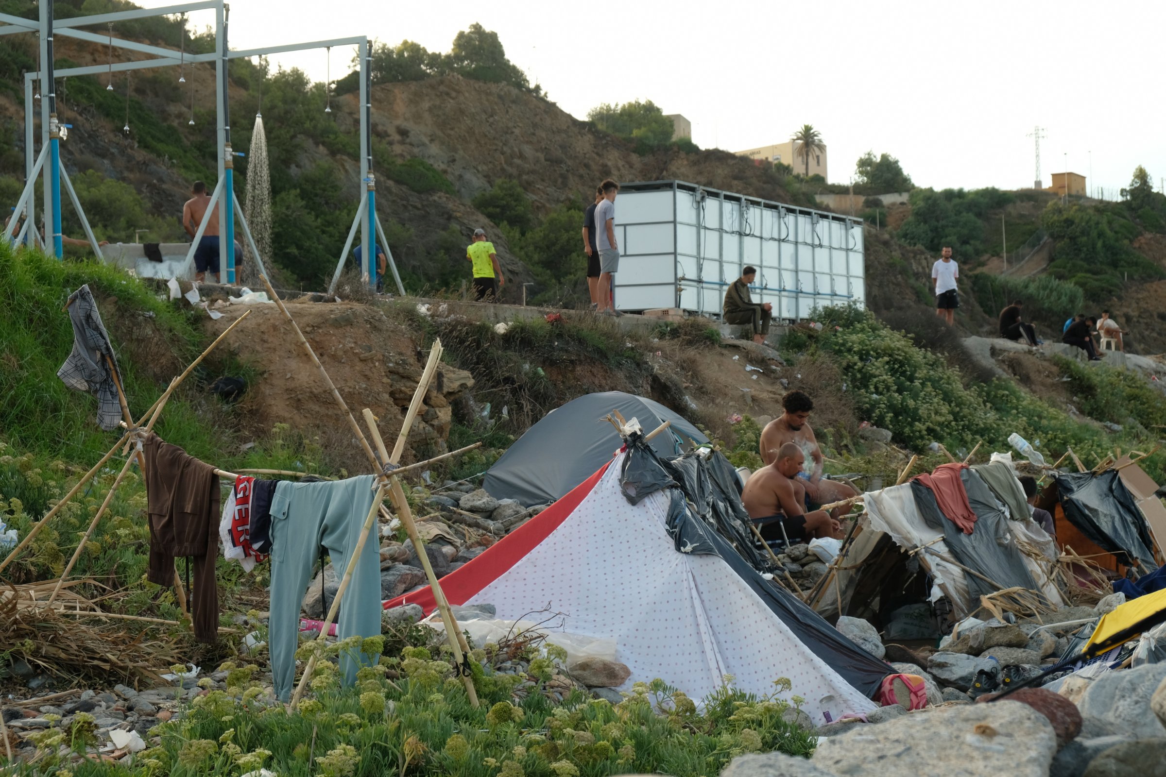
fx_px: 1976
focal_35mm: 61
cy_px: 388
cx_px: 583
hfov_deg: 32.9
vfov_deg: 22.3
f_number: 7.1
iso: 400
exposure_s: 1/250
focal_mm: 40.7
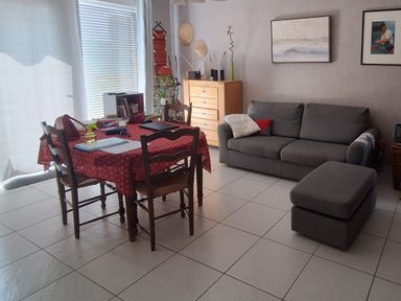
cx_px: 298
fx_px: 290
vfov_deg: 54.0
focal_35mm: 25
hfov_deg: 65.4
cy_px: 105
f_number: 2.2
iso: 125
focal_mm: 1.64
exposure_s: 1/50
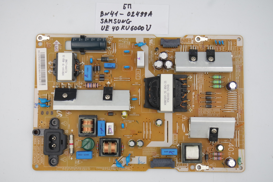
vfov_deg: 25.1
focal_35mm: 54
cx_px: 136
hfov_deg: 36.9
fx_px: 409
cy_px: 91
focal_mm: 20
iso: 200
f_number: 5
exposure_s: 1/125
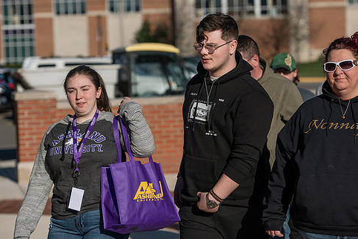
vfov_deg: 10.4
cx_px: 183
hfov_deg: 15.5
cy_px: 112
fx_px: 1313
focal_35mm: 132
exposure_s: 1/2000
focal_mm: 110
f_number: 4
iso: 100
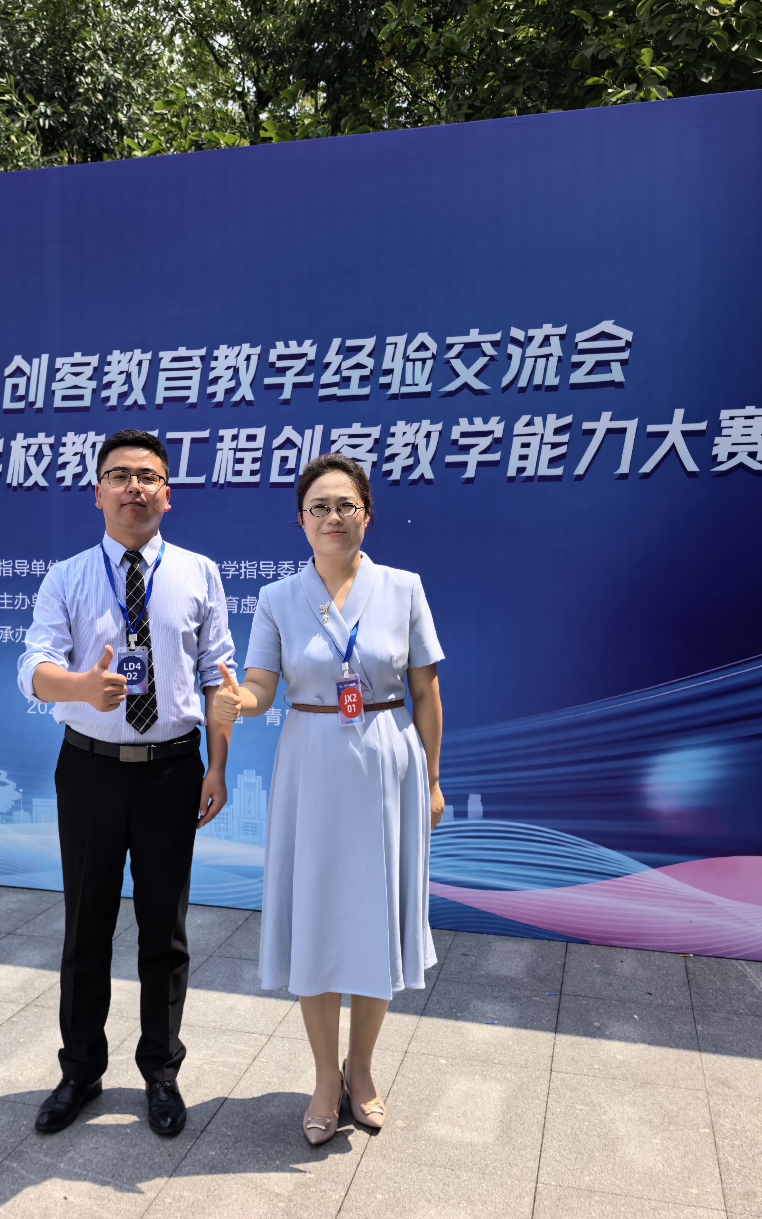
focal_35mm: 34
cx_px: 256
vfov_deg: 56.7
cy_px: 609
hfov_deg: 36.9
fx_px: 1130
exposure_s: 1/2410
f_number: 2
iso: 50
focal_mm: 5.75
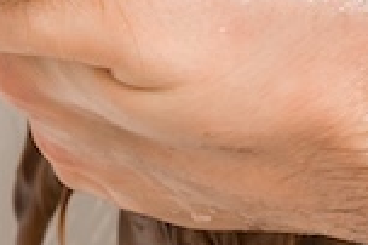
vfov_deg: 3.9
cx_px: 646
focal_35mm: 346
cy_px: -189
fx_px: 3536
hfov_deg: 5.9
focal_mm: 35
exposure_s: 1/160
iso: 100
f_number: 8
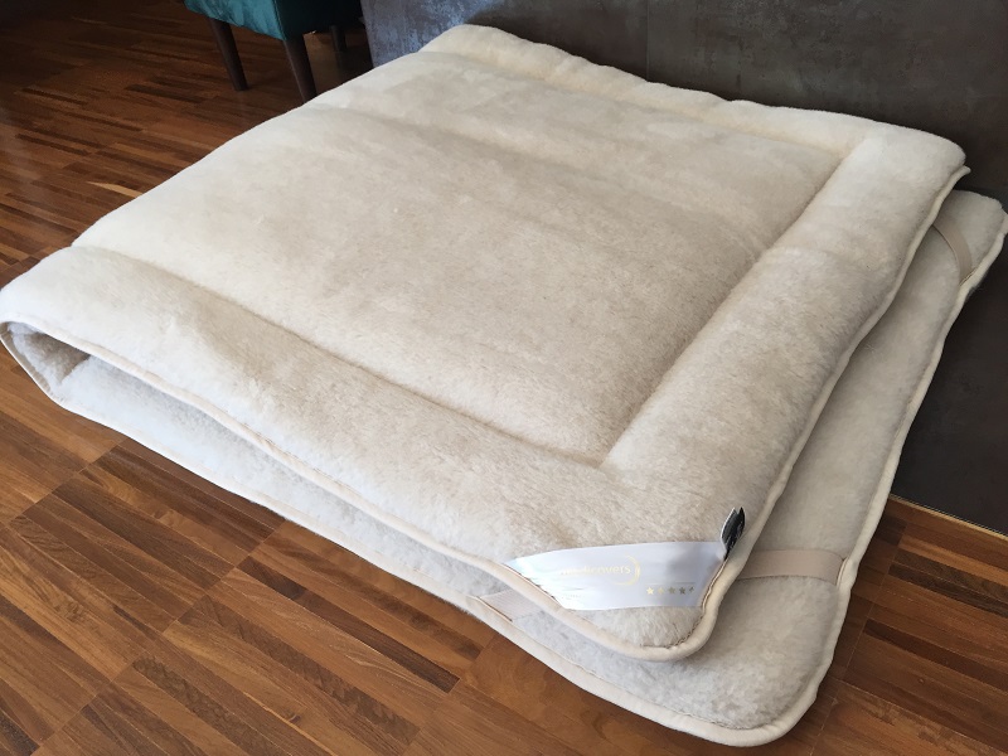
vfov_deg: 48.2
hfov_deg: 61.7
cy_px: 378
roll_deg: +7.1
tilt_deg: -38.1
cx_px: 504
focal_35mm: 29
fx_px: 844
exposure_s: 1/33
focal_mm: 4.15
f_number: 2.2
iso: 32
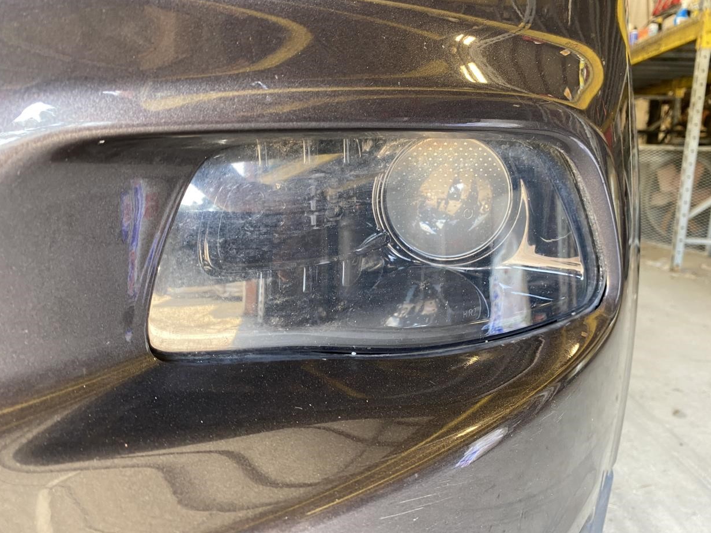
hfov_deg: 65.3
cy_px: 257
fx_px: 554
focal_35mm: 27
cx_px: 356
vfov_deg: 51.3
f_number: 1.8
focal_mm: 4.25
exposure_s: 1/64
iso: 125
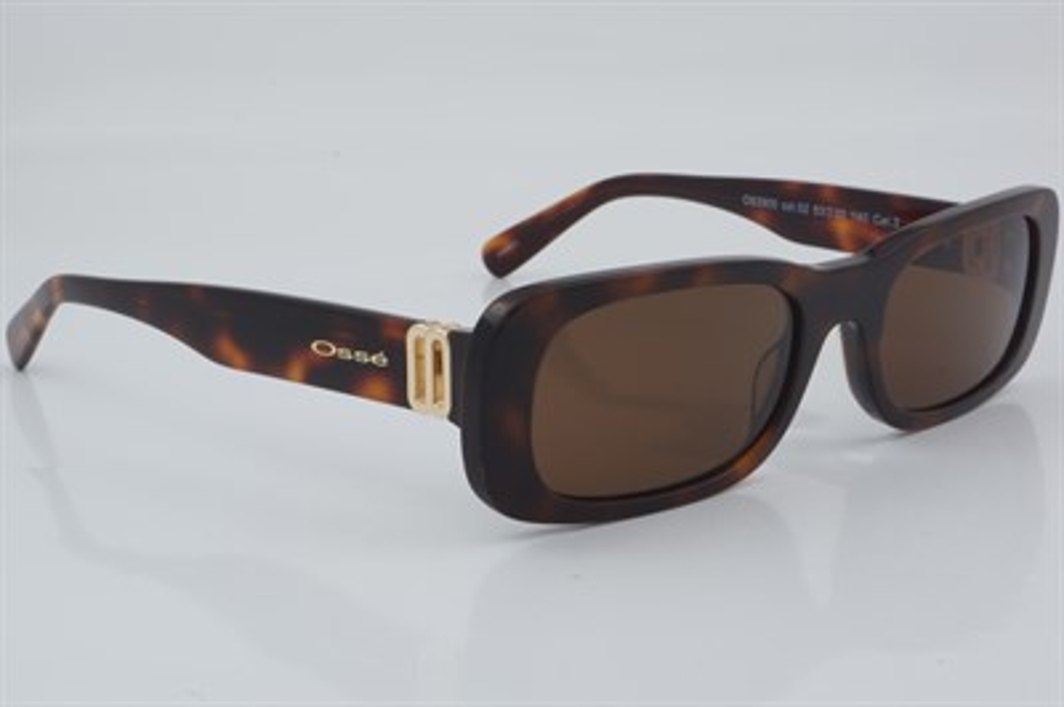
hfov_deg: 27.0
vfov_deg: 18.2
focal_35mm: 75
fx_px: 2215
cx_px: 532
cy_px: 354
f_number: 29
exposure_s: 1/4
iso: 100
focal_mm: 50
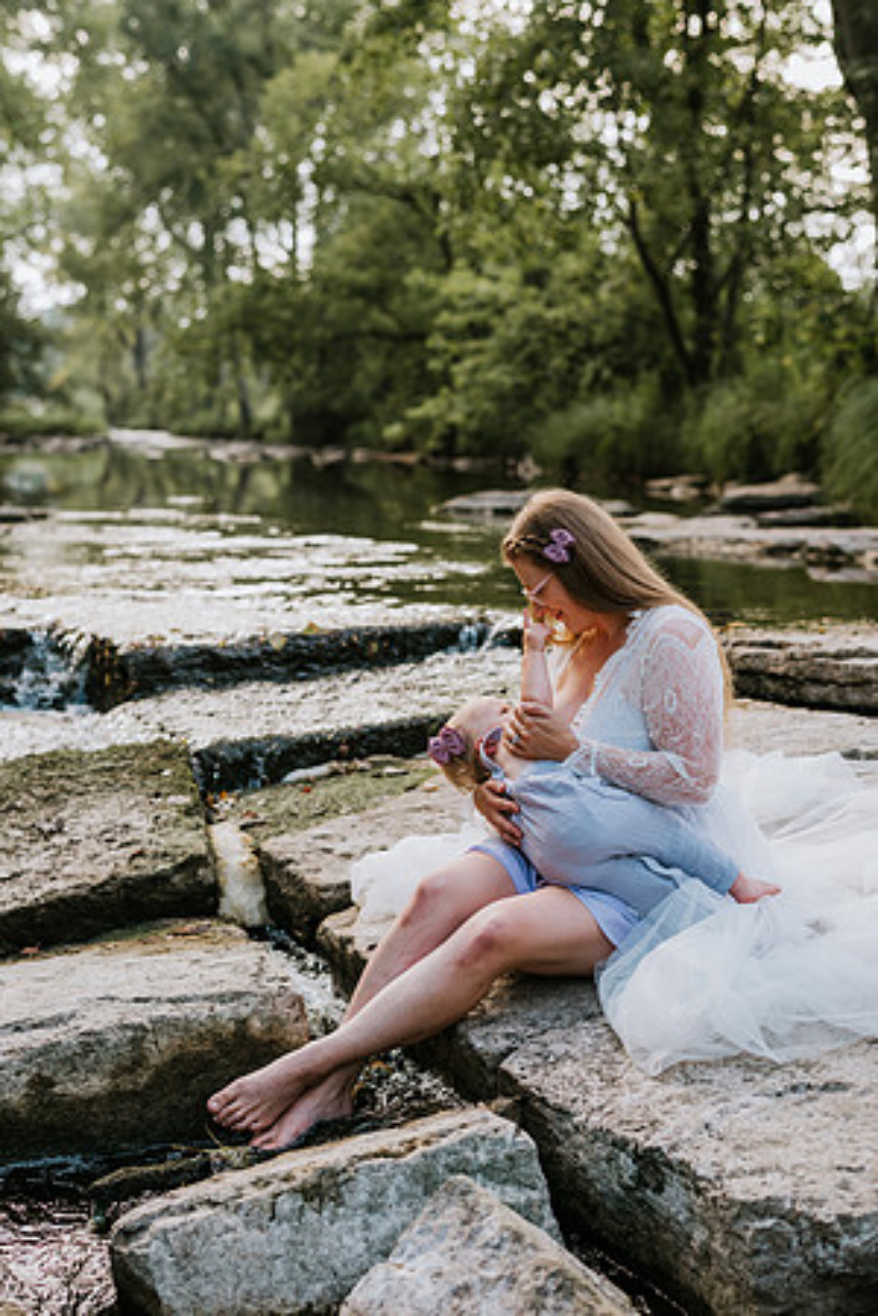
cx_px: 439
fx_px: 2122
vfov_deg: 34.5
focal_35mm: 58
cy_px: 658
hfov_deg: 23.4
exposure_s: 1/800
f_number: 3.2
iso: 500
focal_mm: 58
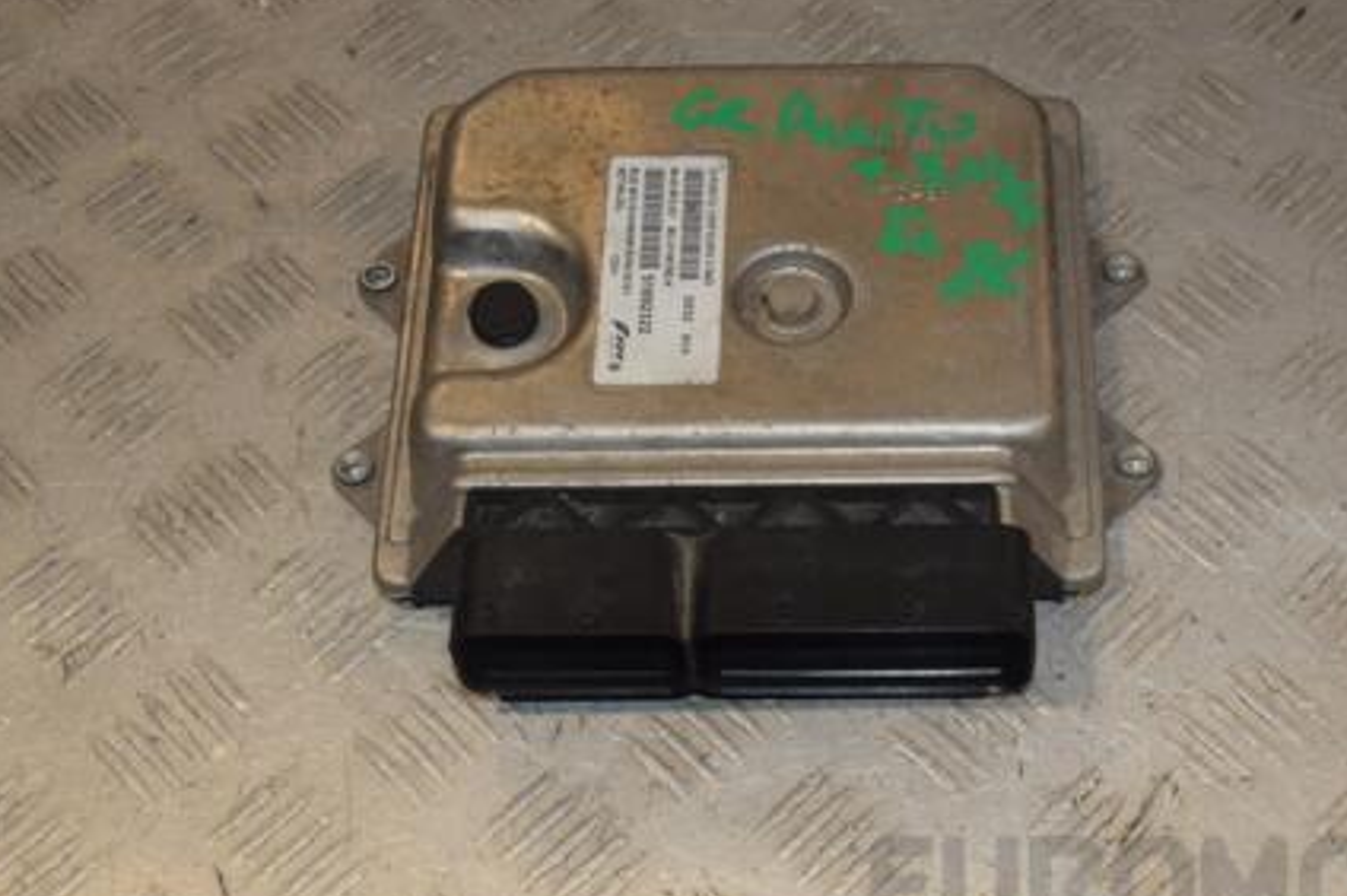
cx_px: 810
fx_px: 2542
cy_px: 461
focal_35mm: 68
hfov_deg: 29.6
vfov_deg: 20.0
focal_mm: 32
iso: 800
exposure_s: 1/200
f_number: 9
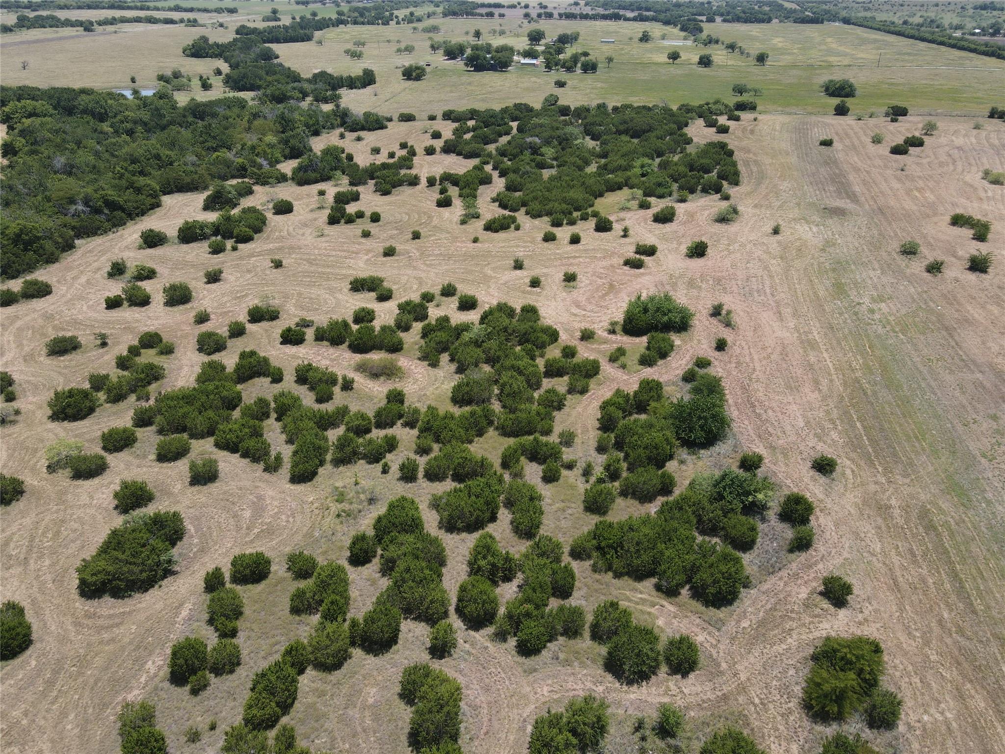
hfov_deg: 71.6
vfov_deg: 56.8
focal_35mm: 24
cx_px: 502
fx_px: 697
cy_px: 377
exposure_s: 1/500
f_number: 2.8
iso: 100
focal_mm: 4.5
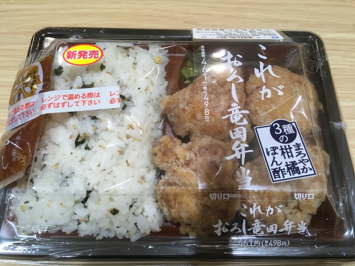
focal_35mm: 29
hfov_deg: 61.7
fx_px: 297
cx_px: 178
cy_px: 133
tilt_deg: -66.5
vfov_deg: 48.2
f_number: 2.2
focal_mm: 4.15
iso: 25
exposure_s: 1/30
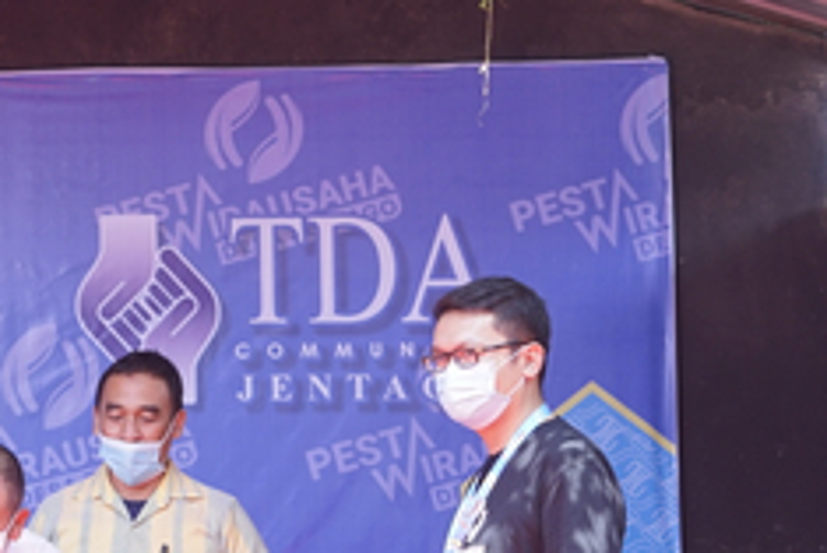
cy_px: 349
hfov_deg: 14.5
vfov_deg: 10.1
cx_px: -239
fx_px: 3126
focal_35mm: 136
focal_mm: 50
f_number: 3.5
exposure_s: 1/250
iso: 250
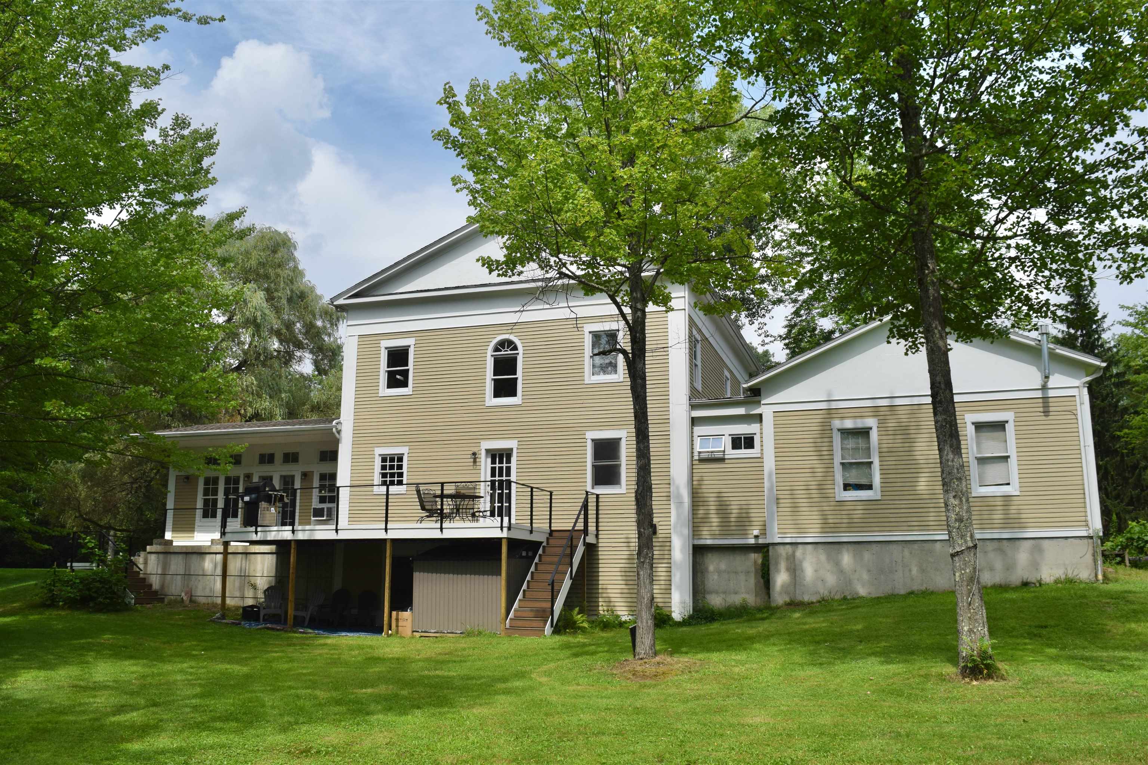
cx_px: 574
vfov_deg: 47.9
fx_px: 861
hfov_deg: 67.4
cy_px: 382
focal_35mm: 27
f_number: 8
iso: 200
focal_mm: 18
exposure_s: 1/1000
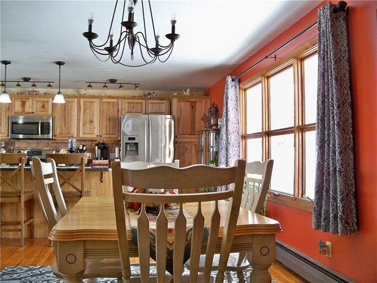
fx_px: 381
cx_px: 188
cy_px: 142
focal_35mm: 35
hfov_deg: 52.6
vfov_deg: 40.7
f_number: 3.5
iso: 125
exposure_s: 1/30
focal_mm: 6.2
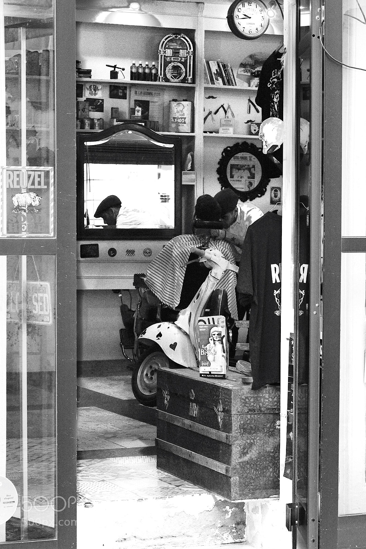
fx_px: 809
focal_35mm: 53
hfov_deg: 25.5
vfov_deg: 37.5
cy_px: 274
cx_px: 183
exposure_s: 1/320
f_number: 5.6
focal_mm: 35
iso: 1600
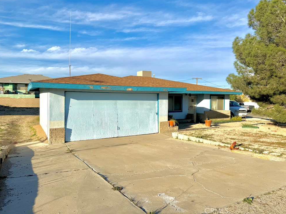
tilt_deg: -1.5
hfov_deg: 69.4
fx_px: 207
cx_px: 142
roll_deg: -0.7
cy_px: 103
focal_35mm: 25
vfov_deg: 54.9
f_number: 1.78
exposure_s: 1/6711
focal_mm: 6.76
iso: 80
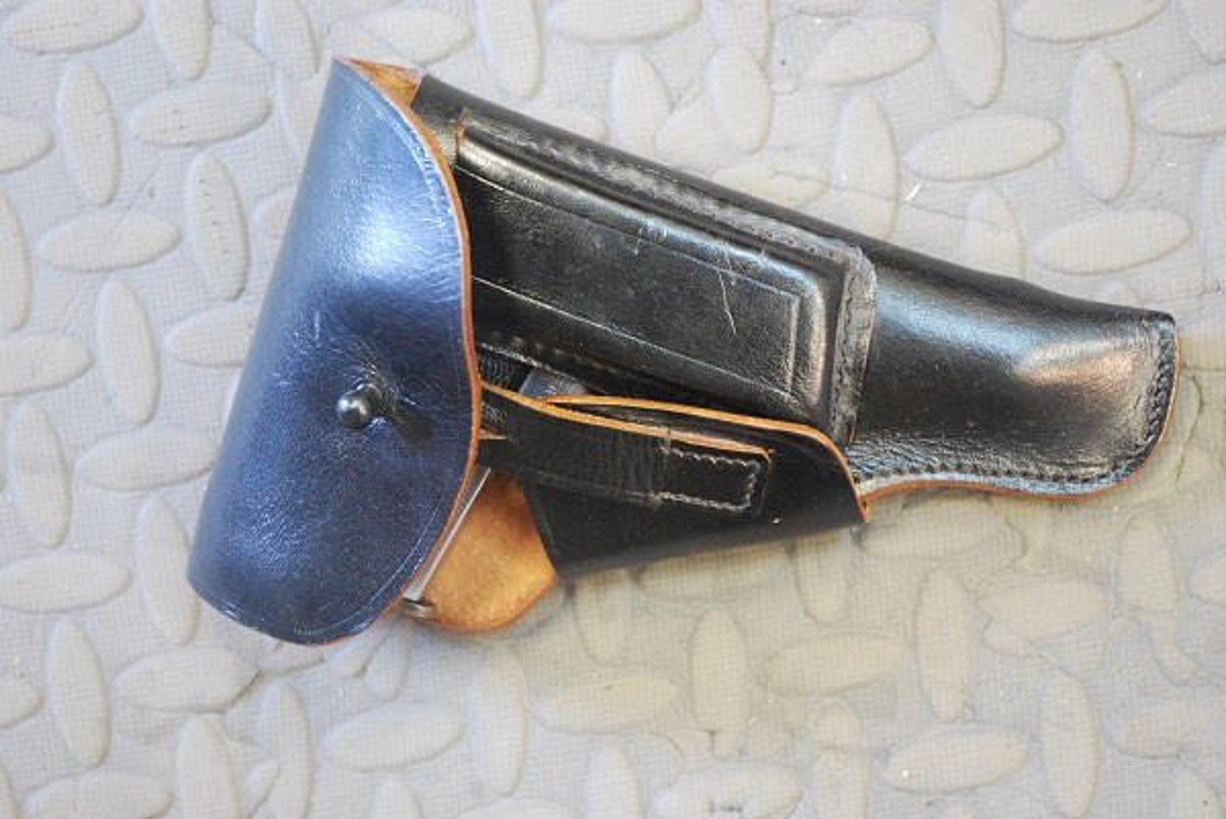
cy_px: 410
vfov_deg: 19.0
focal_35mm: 72
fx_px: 2454
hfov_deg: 28.1
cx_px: 613
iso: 1600
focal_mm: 48
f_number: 4.5
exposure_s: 1/20
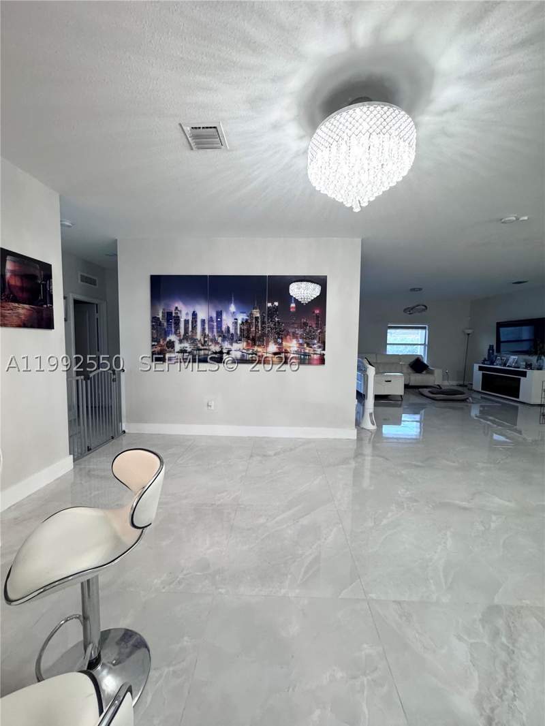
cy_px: 363
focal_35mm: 14
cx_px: 272
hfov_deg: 85.7
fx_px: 294
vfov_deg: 102.1
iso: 400
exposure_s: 1/60
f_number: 2.2
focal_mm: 2.22
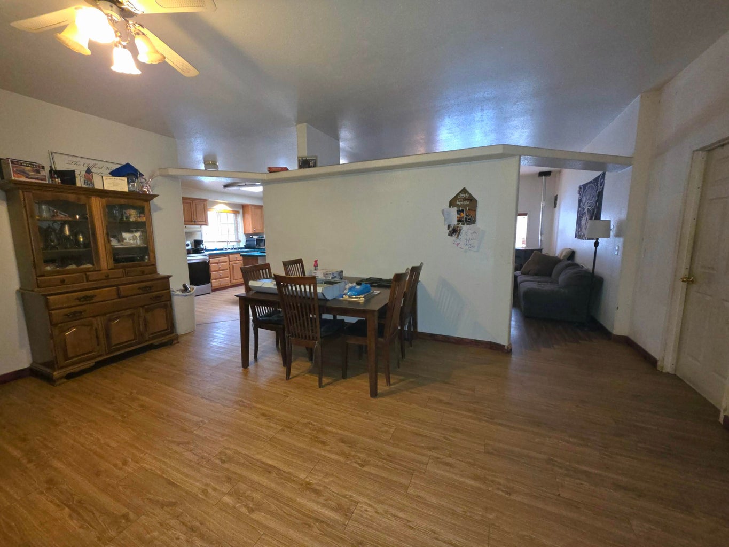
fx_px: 274
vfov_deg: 89.9
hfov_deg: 106.2
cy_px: 274
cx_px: 364
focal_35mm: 13
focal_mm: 2.2
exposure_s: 1/30
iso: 400
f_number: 1.9
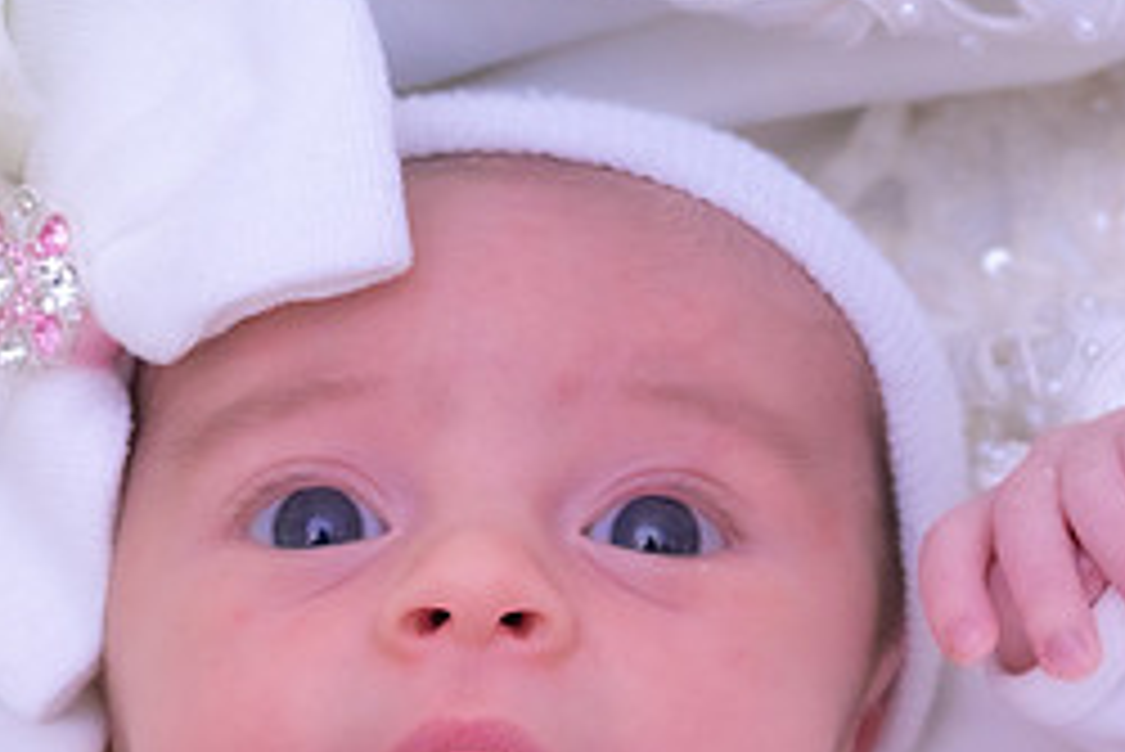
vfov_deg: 9.7
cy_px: 904
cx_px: 608
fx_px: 4346
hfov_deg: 14.7
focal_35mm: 139
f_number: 5.6
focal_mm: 50
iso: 1600
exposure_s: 1/125
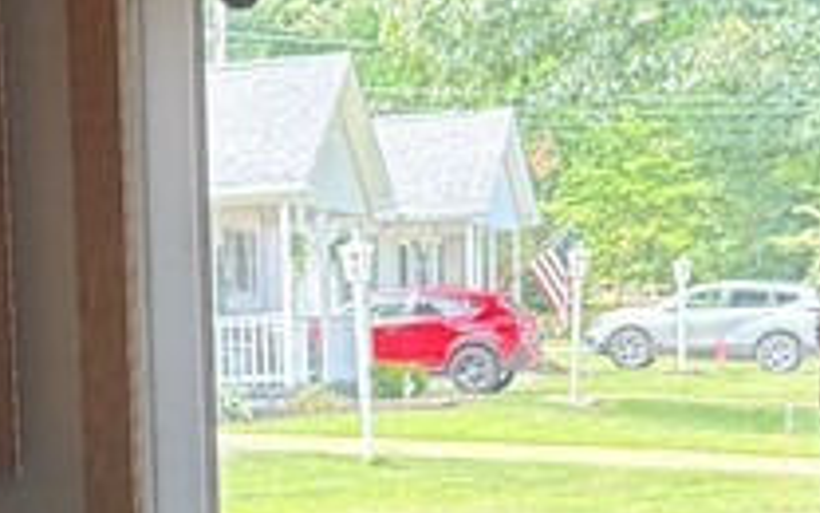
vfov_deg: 10.3
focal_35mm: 125
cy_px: 655
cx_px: 63
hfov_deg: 16.5
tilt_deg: -5.8
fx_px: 2793
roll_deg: +2.5
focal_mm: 6.76
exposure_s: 1/159
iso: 160
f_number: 1.78
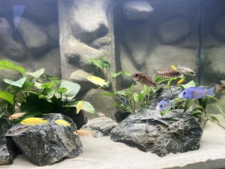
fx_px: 169
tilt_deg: -4.0
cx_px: 112
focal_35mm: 26
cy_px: 84
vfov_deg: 53.1
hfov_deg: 67.3
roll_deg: +1.5
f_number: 1.8
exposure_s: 1/74
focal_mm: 4.25
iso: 125
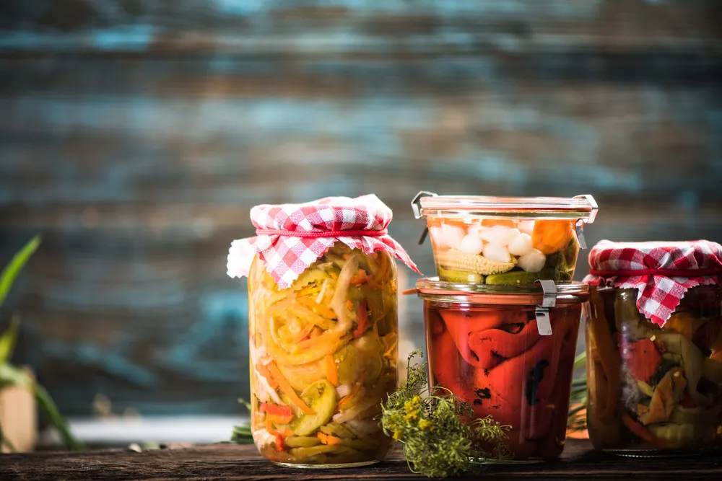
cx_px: 361
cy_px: 240
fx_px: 2106
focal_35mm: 105
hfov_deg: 19.5
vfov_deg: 13.0
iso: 125
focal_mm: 105
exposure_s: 1/125
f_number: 9
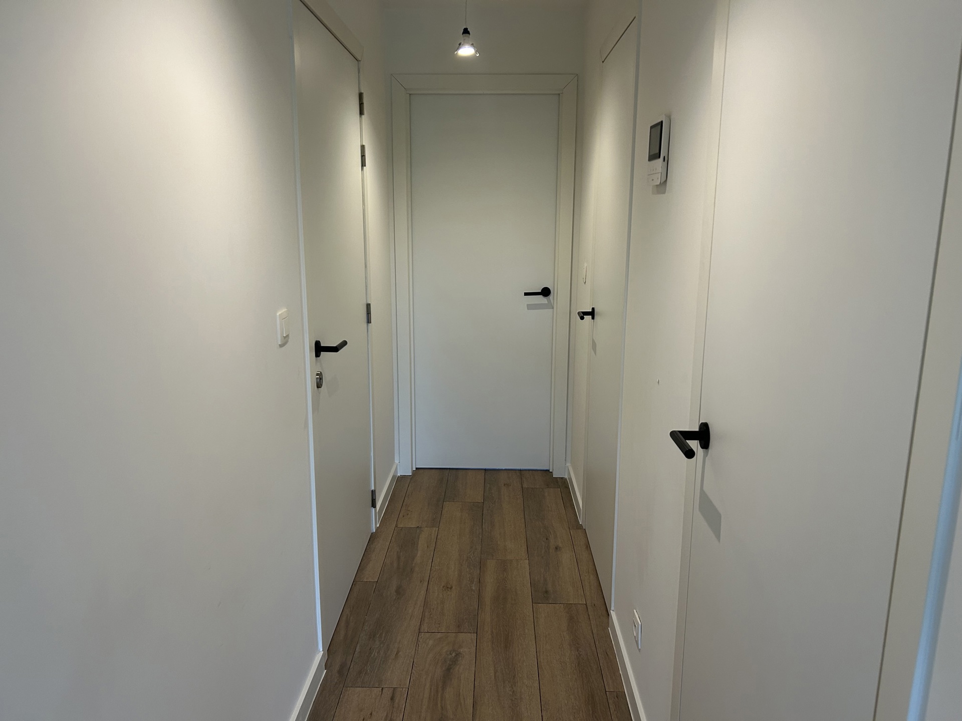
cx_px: 481
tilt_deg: -11.1
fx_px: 723
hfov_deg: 67.3
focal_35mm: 26
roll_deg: +0.4
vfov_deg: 53.1
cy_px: 360
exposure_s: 1/121
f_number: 1.5
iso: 125
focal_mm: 5.7
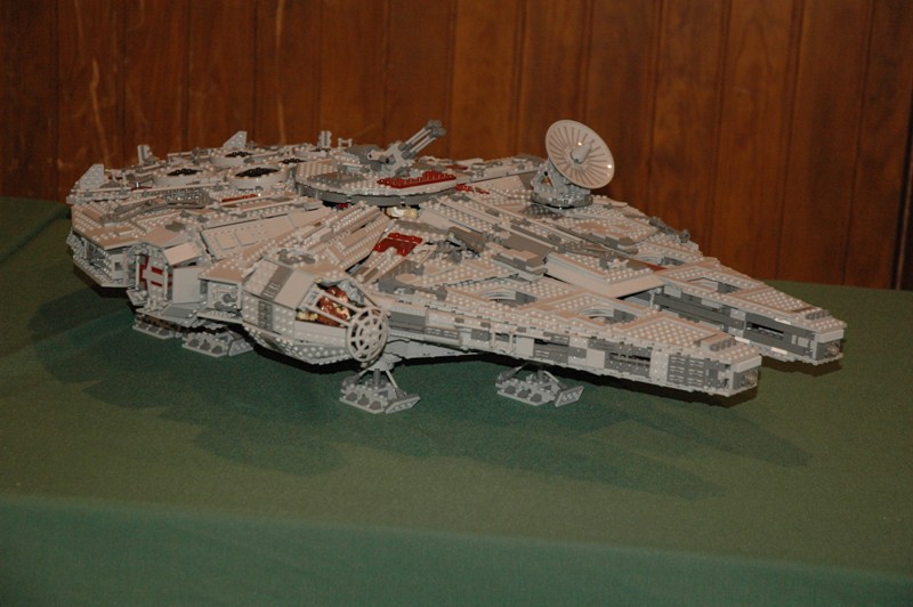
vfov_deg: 14.7
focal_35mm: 93
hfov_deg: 21.9
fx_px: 2357
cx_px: 456
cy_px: 304
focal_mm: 62
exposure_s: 1/60
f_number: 4.5
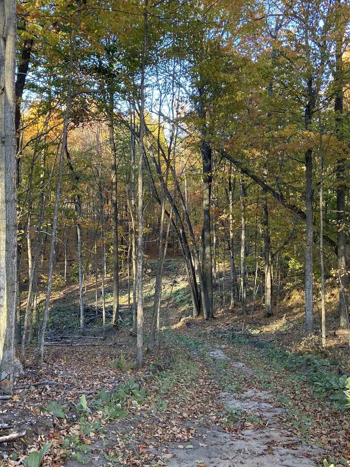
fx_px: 553
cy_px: 216
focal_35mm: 41
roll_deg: +0.8
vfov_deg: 45.7
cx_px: 155
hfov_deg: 35.1
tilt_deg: +0.0
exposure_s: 1/122
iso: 50
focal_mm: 4.25
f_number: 1.8
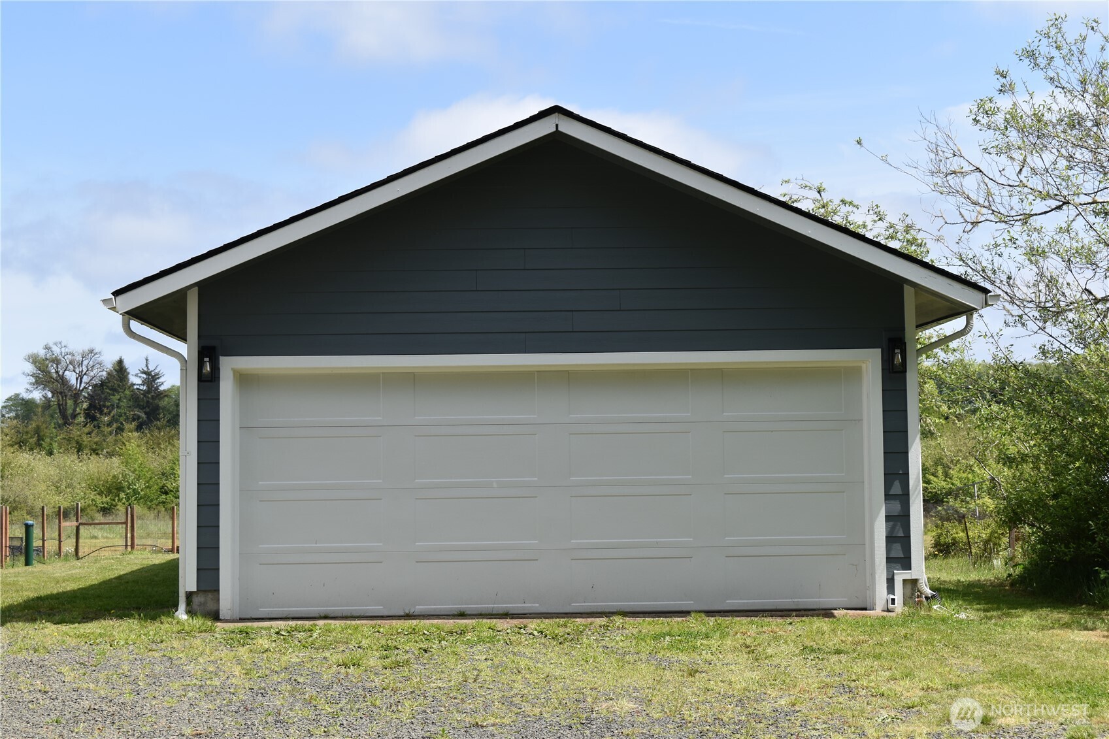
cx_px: 554
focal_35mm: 60
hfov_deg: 33.4
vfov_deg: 22.6
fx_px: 1848
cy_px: 370
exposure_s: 1/250
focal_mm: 40
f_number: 8
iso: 100
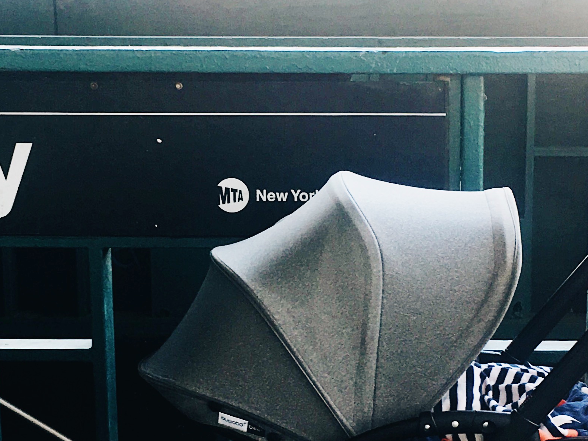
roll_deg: +0.7
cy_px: 286
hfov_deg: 26.3
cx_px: 265
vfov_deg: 19.8
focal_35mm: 74
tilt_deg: -10.8
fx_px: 1257
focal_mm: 4.15
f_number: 2.2
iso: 25
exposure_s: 1/40
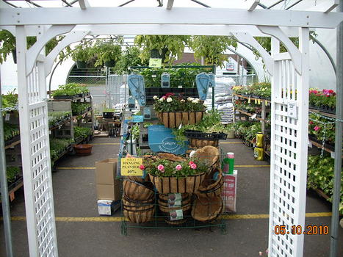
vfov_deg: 38.6
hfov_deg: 50.2
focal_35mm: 37
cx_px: 172
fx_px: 367
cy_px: 128
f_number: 2.8
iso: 64
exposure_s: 1/324
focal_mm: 6.2
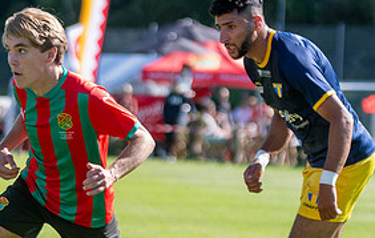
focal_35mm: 538
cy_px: 209
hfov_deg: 3.9
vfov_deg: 2.5
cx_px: 49
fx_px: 5523
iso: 360
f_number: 3.2
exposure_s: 1/2000
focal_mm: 112
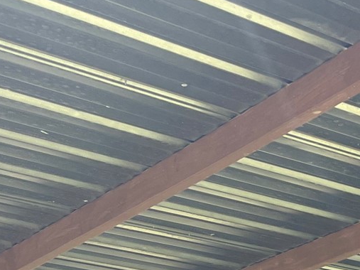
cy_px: 509
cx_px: 496
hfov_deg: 17.9
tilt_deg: +4.6
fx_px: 1050
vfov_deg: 13.0
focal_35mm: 101
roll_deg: +1.8
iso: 32
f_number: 1.6
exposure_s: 1/134
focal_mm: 5.1
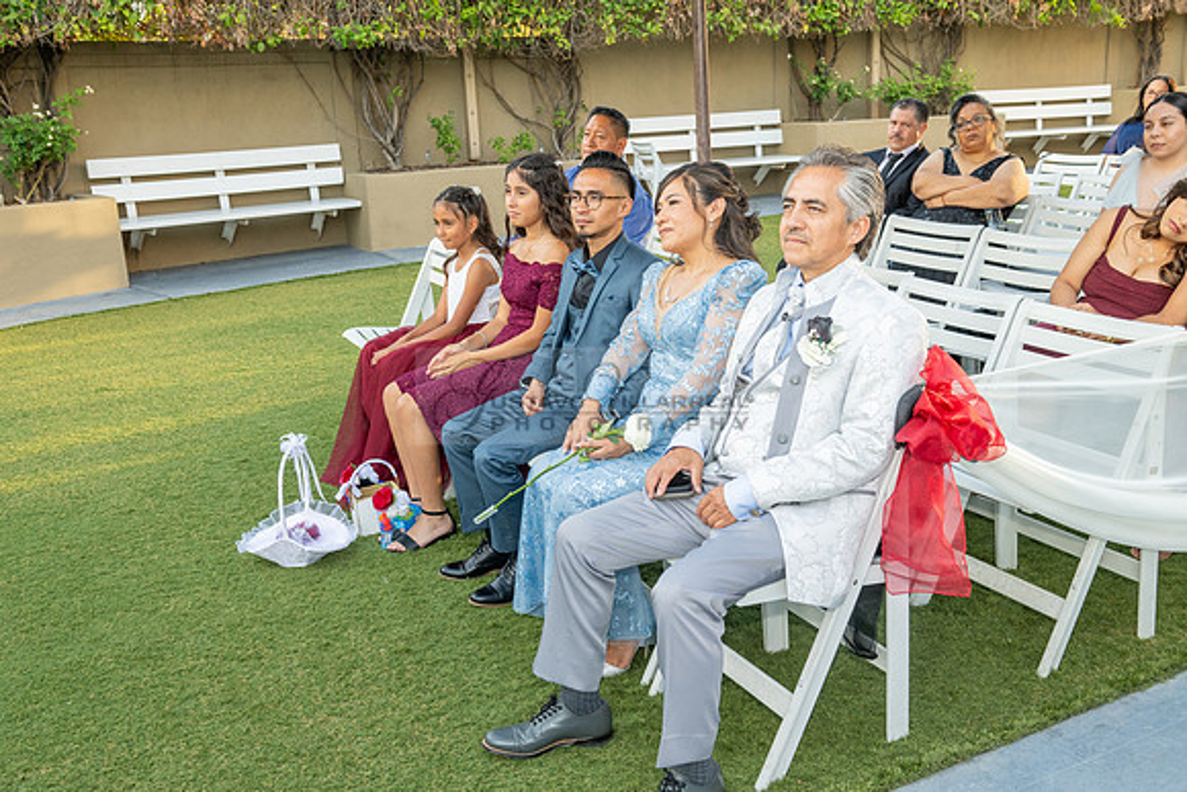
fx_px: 1121
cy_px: 396
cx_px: 594
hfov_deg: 55.8
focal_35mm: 34
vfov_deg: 38.9
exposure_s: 1/200
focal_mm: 34
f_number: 6.3
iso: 500
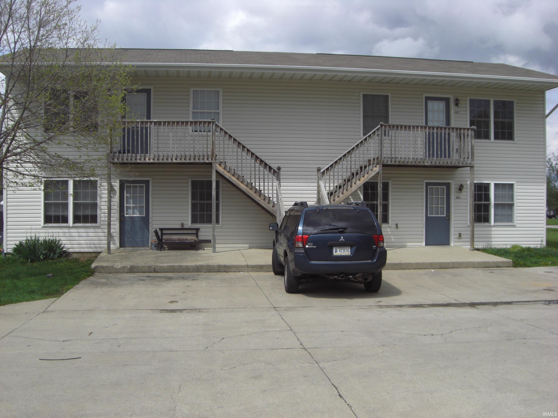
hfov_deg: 49.0
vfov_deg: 37.7
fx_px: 613
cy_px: 209
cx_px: 279
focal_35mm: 38
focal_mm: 6.2
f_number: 8
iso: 64
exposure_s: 1/200
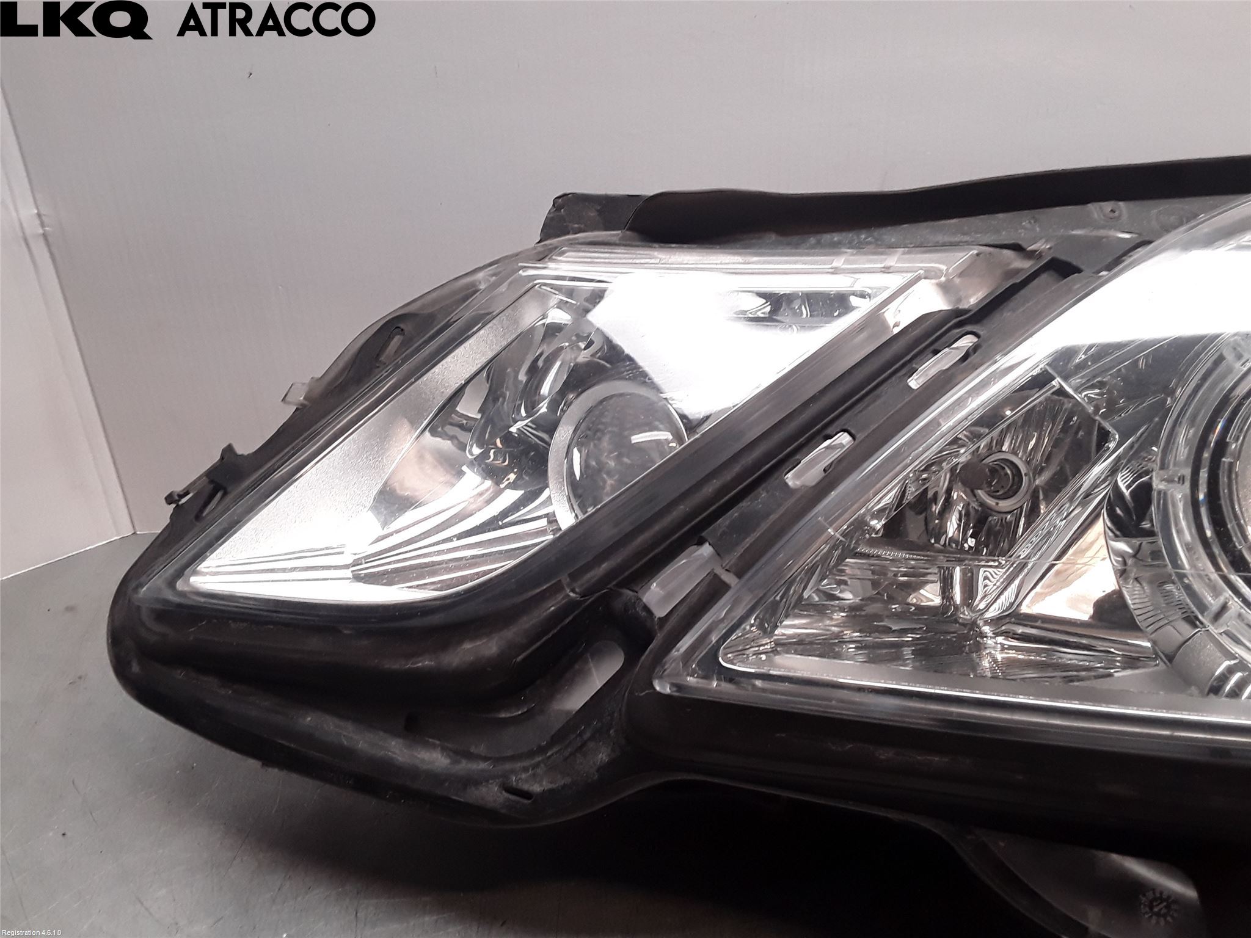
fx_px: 1012
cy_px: 469
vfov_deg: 49.7
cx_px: 626
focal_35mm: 28
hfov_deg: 63.4
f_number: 1.9
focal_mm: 2.91
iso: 100
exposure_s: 1/116
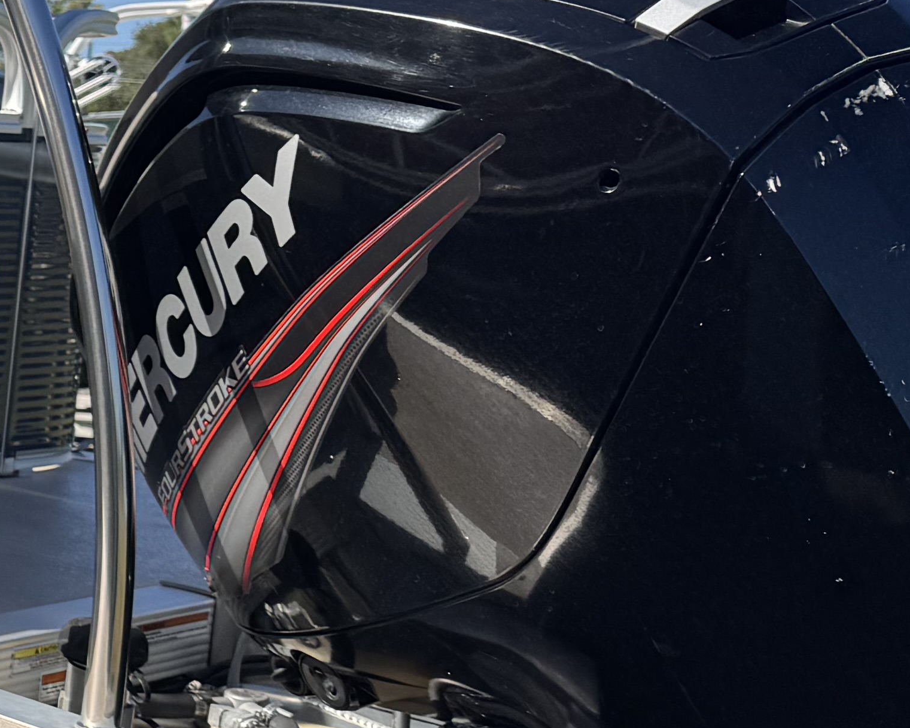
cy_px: 422
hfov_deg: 17.2
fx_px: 2369
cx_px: -793
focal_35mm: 88
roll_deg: -3.0
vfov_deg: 17.4
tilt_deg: -7.0
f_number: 1.78
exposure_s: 1/4310
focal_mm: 6.76
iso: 80
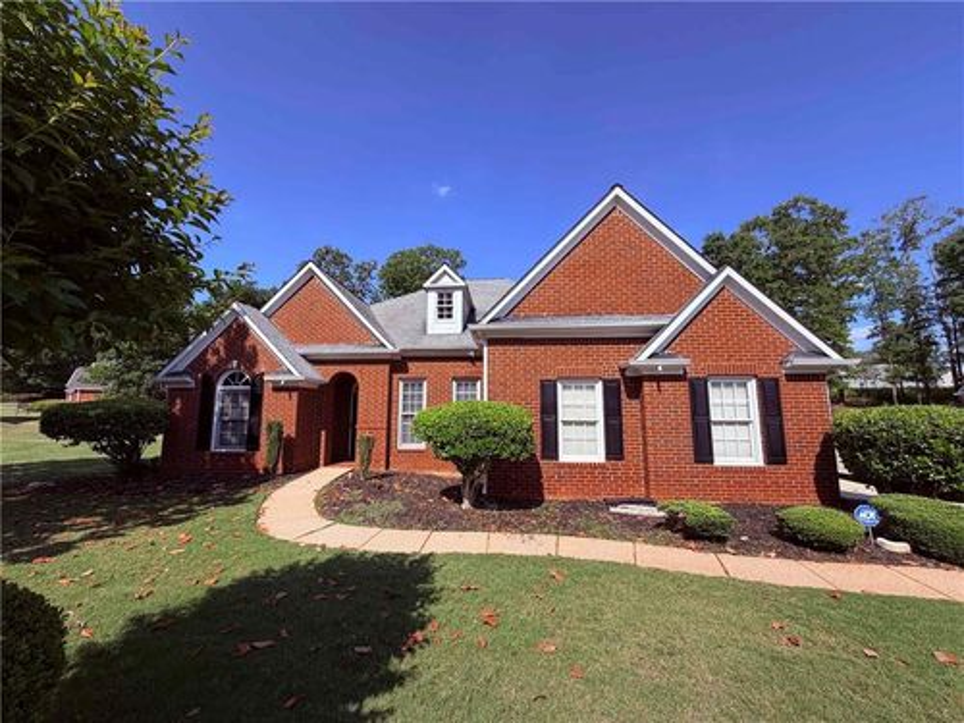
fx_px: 390
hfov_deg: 102.1
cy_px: 362
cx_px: 482
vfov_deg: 85.7
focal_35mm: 14
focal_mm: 2.22
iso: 25
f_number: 2.2
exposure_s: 1/770
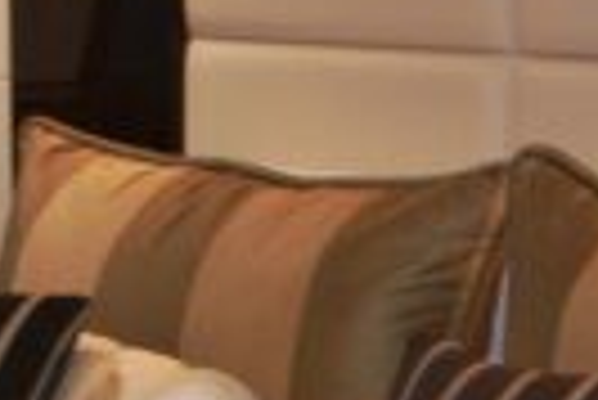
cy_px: 589
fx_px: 2594
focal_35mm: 156
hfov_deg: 13.1
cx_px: 216
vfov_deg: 8.6
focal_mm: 18
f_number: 3.5
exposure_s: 1/4
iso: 200
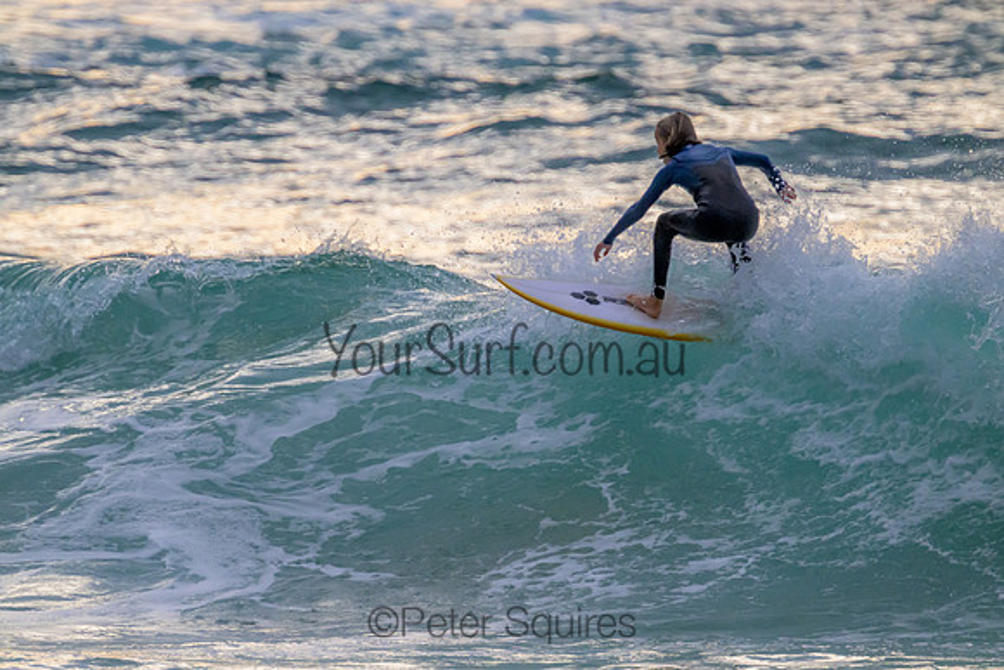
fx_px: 22315
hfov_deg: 2.6
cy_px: 335
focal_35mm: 800
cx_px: 502
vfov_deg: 1.7
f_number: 11
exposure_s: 1/2000
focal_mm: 800
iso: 4500
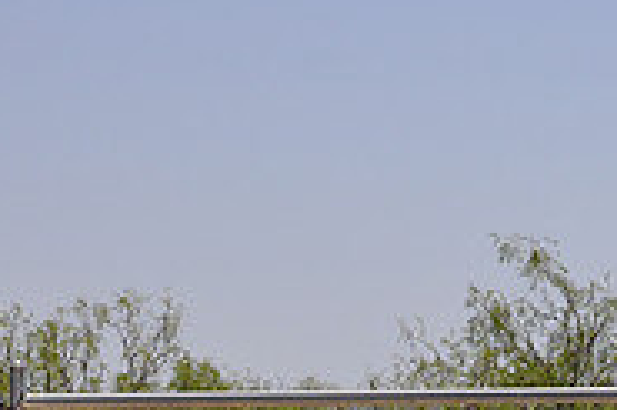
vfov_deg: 8.2
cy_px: 555
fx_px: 2818
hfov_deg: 12.1
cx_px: 790
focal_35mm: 165
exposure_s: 1/250
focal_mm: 35
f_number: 8
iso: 200
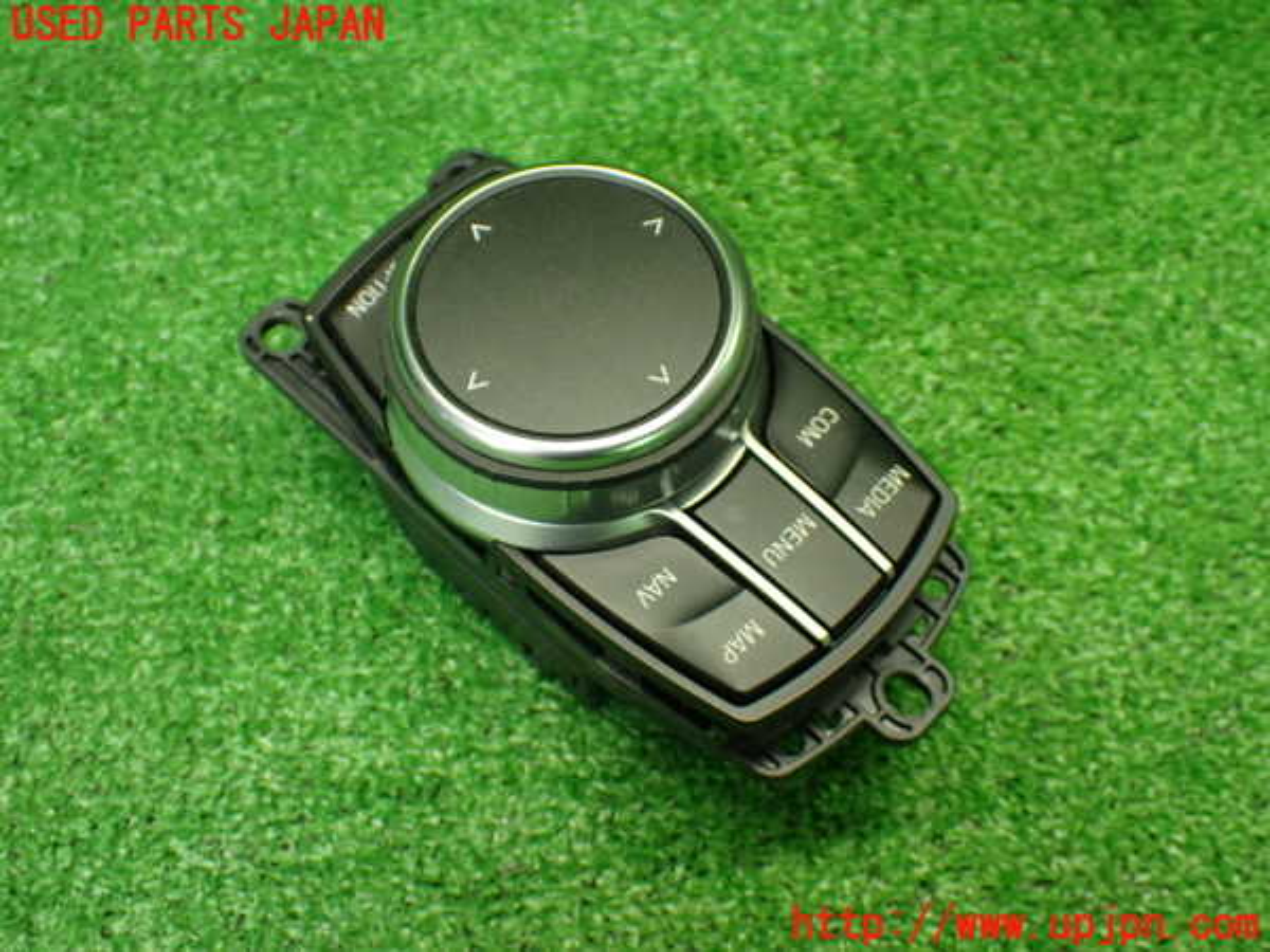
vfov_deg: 32.9
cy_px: 476
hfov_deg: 42.9
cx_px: 635
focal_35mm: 44
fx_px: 1614
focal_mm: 7.84
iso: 800
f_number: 2.9
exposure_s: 1/100
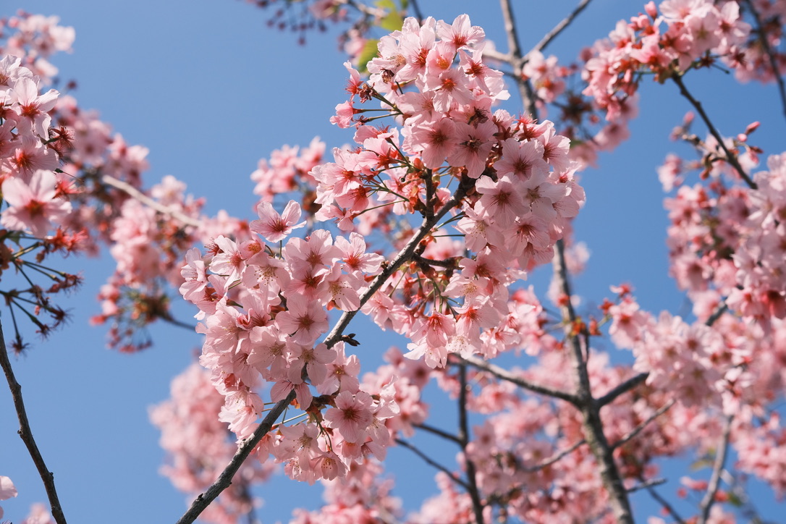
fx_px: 1834
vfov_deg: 16.3
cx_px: 393
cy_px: 262
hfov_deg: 24.2
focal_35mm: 84
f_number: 5
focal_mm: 56
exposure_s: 1/1300
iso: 320
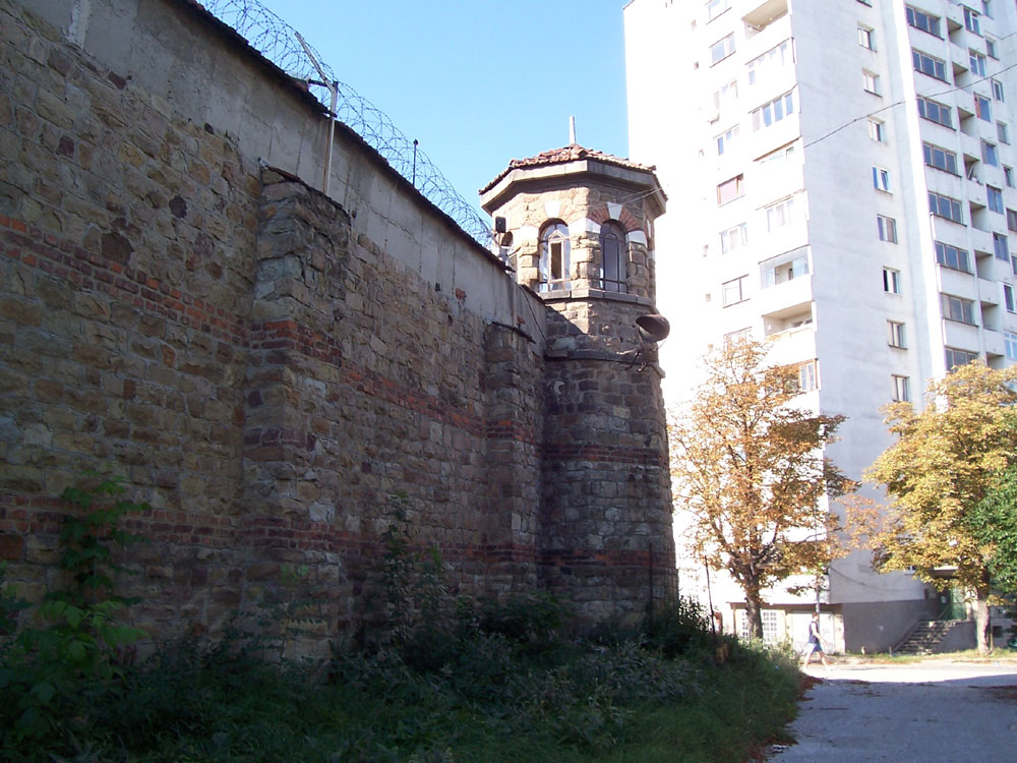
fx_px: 999
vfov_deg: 41.8
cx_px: 508
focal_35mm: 34
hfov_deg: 54.0
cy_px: 382
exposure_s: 1/125
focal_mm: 5.6
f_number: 5.6
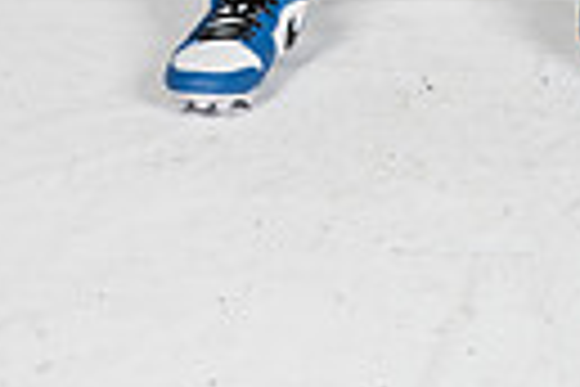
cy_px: -572
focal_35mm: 227
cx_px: 459
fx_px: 3657
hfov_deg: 9.0
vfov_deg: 5.8
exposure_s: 1/400
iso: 250
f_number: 7.1
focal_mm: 65
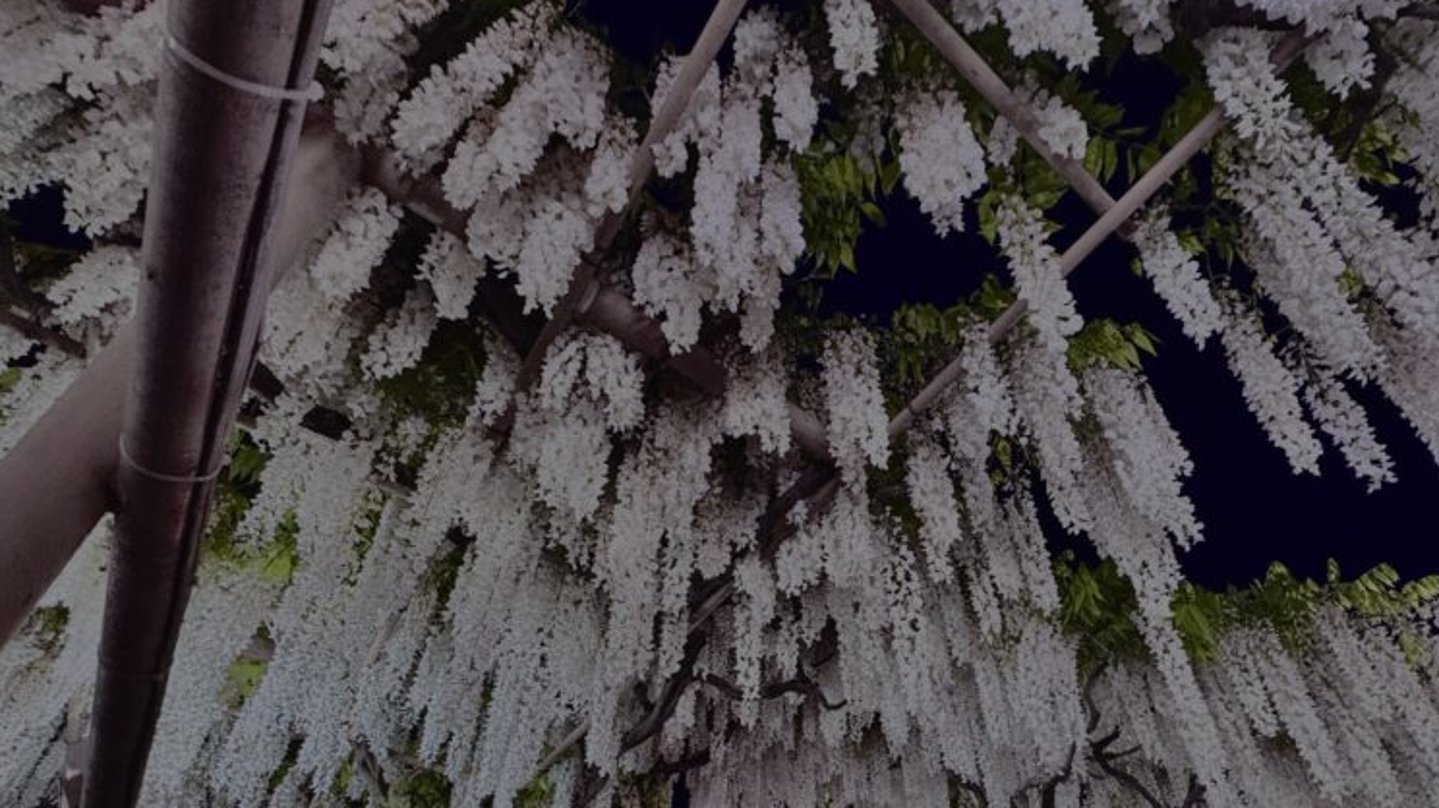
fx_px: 801
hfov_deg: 83.5
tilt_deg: +37.7
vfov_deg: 50.9
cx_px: 801
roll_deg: +2.1
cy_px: 622
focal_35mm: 21
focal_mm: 2.22
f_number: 2.2
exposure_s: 1/50
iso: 800
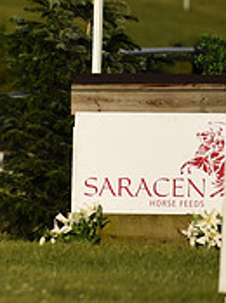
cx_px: -275
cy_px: 14
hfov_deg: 1.2
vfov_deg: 1.5
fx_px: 11196
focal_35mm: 1283
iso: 180
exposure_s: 1/1600
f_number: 5.6
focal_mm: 400
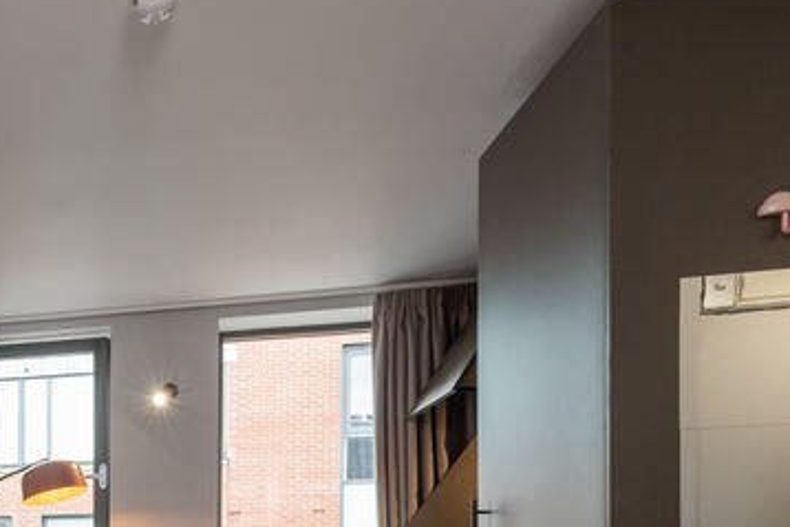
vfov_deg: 29.9
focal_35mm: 40
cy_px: 584
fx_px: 878
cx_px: -119
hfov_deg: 38.3
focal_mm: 14
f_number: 11
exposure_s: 1/13
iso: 500
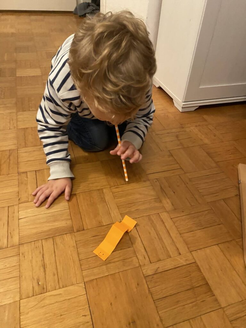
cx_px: 123
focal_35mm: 26
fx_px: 246
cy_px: 164
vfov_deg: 67.3
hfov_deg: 53.1
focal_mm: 4.25
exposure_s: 1/33
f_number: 1.8
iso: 400
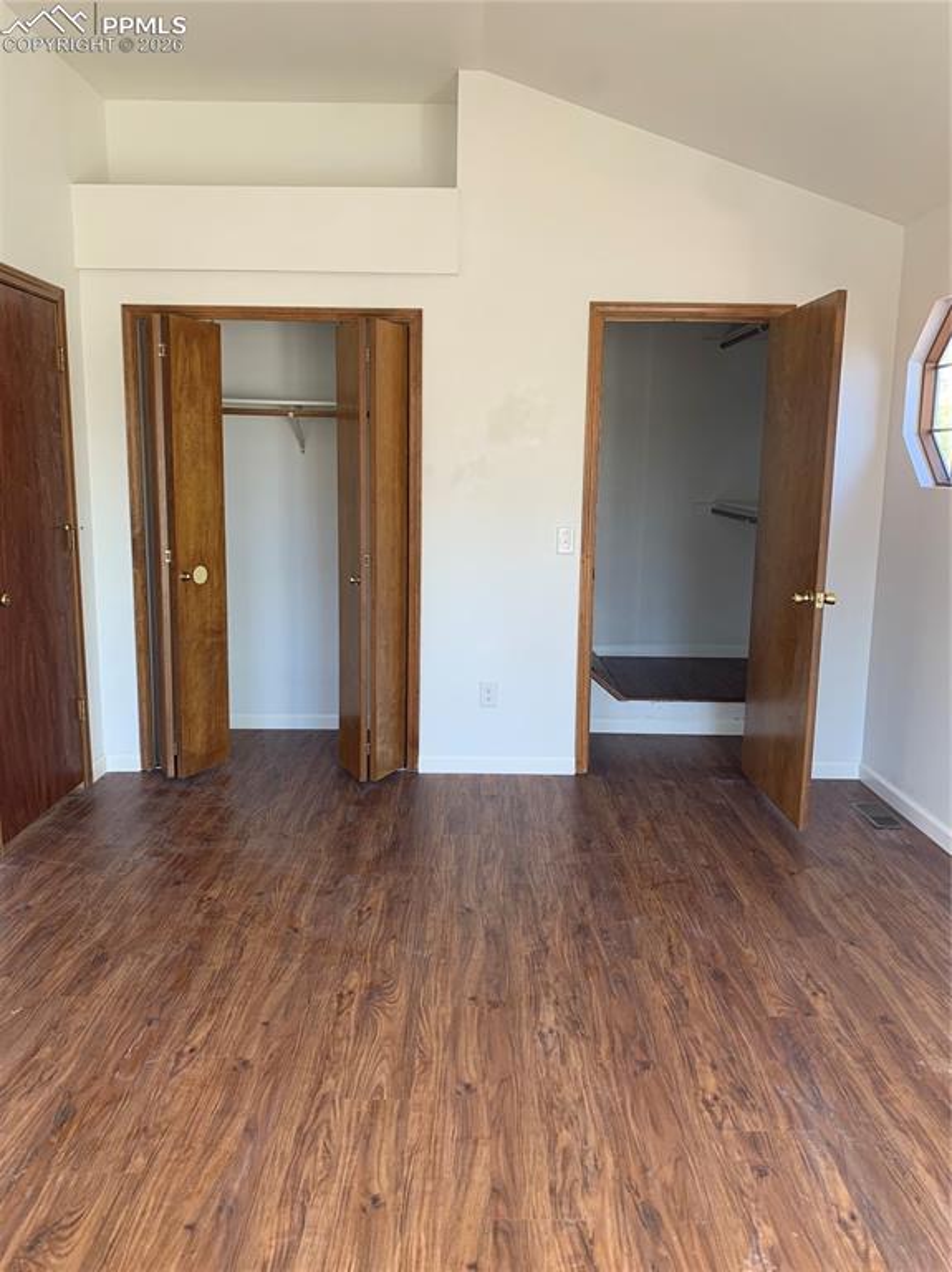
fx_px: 954
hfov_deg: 53.0
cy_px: 636
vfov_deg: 67.3
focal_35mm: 26
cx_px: 476
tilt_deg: -9.1
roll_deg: -0.1
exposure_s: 1/121
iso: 80
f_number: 1.8
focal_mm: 4.25
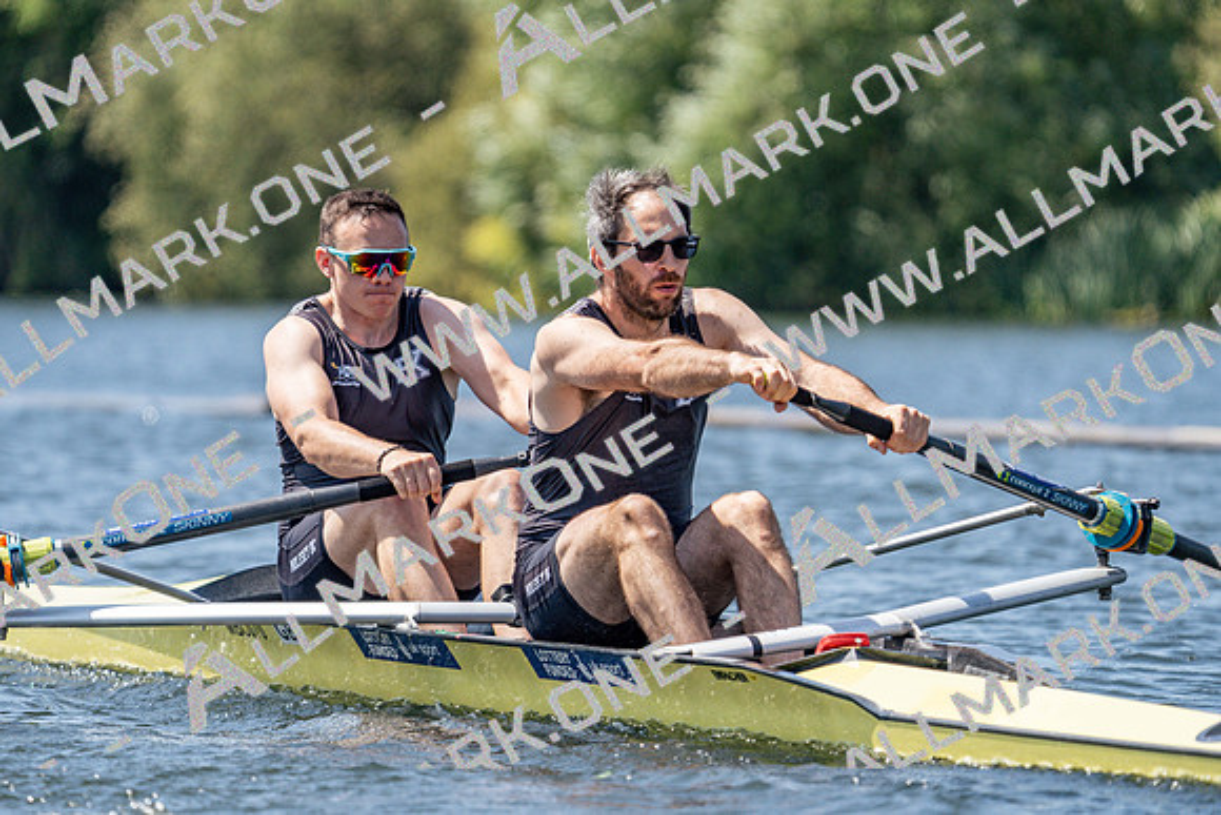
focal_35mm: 374
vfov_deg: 3.7
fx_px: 12687
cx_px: 610
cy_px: 408
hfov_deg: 5.5
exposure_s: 1/2000
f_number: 6.3
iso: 400
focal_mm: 374
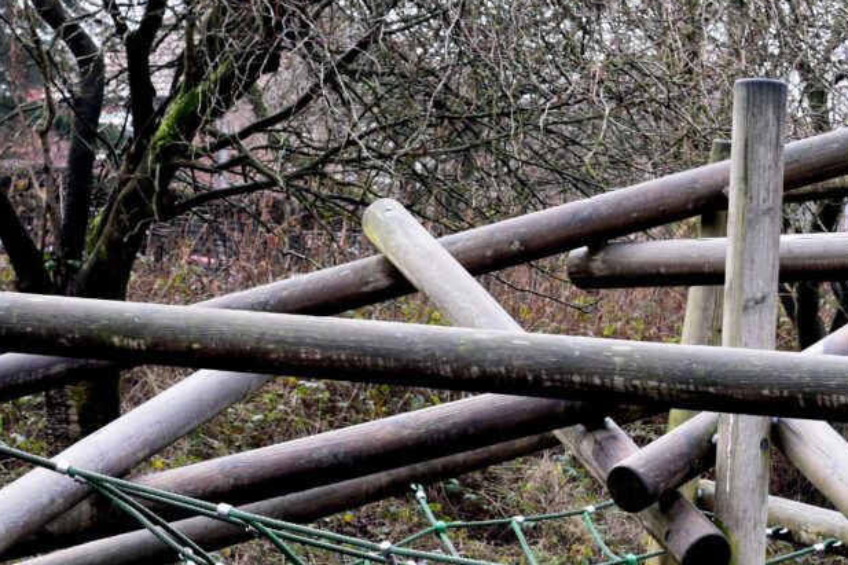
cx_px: 537
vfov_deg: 7.8
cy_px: 478
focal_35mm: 175
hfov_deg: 11.7
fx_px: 4121
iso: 450
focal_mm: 50
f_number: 8
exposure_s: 1/60
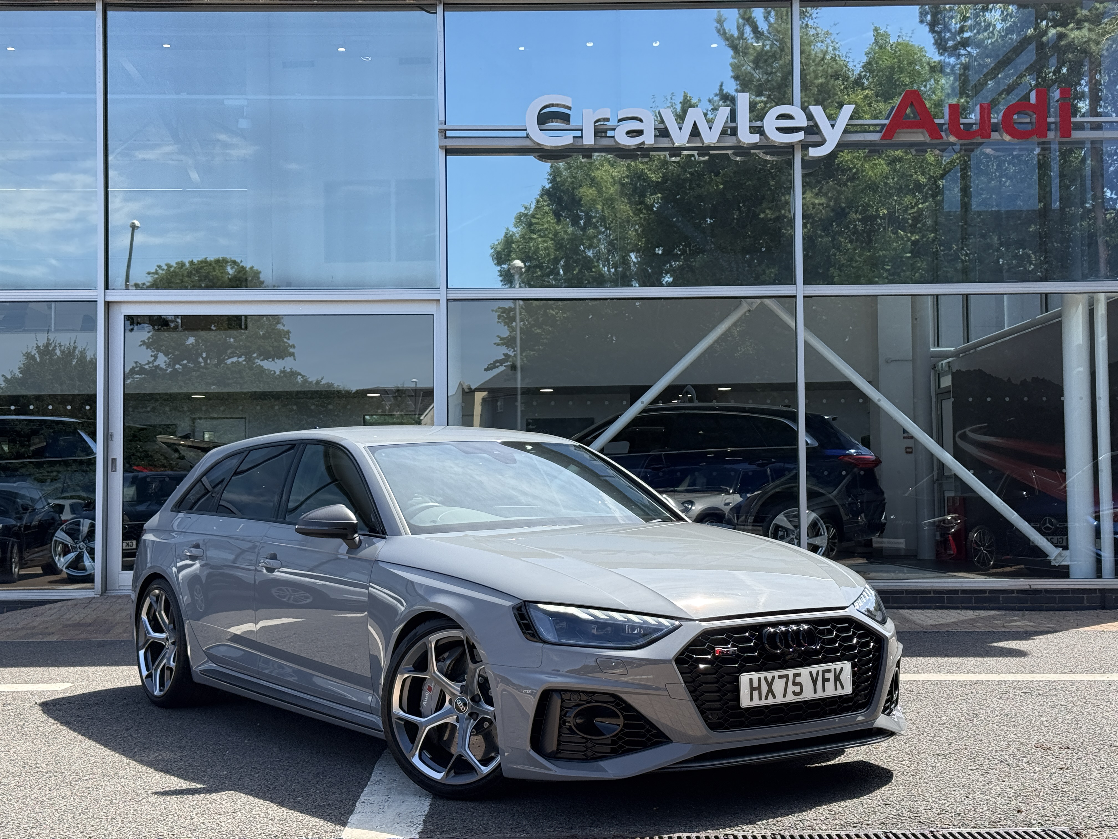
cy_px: 420
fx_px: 1550
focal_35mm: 48
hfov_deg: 39.7
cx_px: 559
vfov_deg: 30.3
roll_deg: +2.2
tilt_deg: +5.2
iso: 100
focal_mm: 6.76
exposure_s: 1/2273
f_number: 1.78
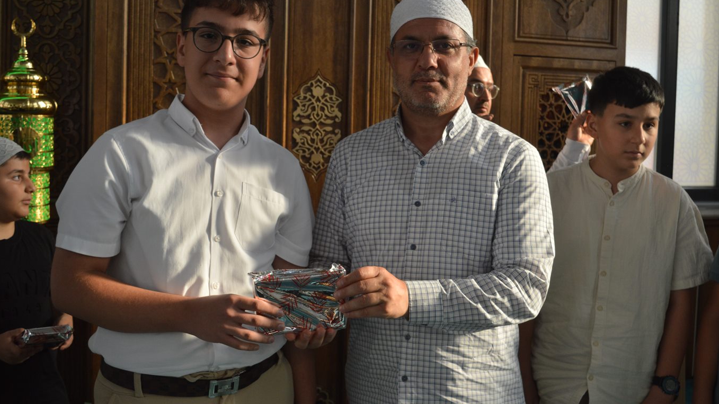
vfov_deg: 30.0
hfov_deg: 51.0
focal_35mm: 40
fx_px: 754
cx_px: 358
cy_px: 171
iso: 400
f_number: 5.6
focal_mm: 25
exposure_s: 1/125
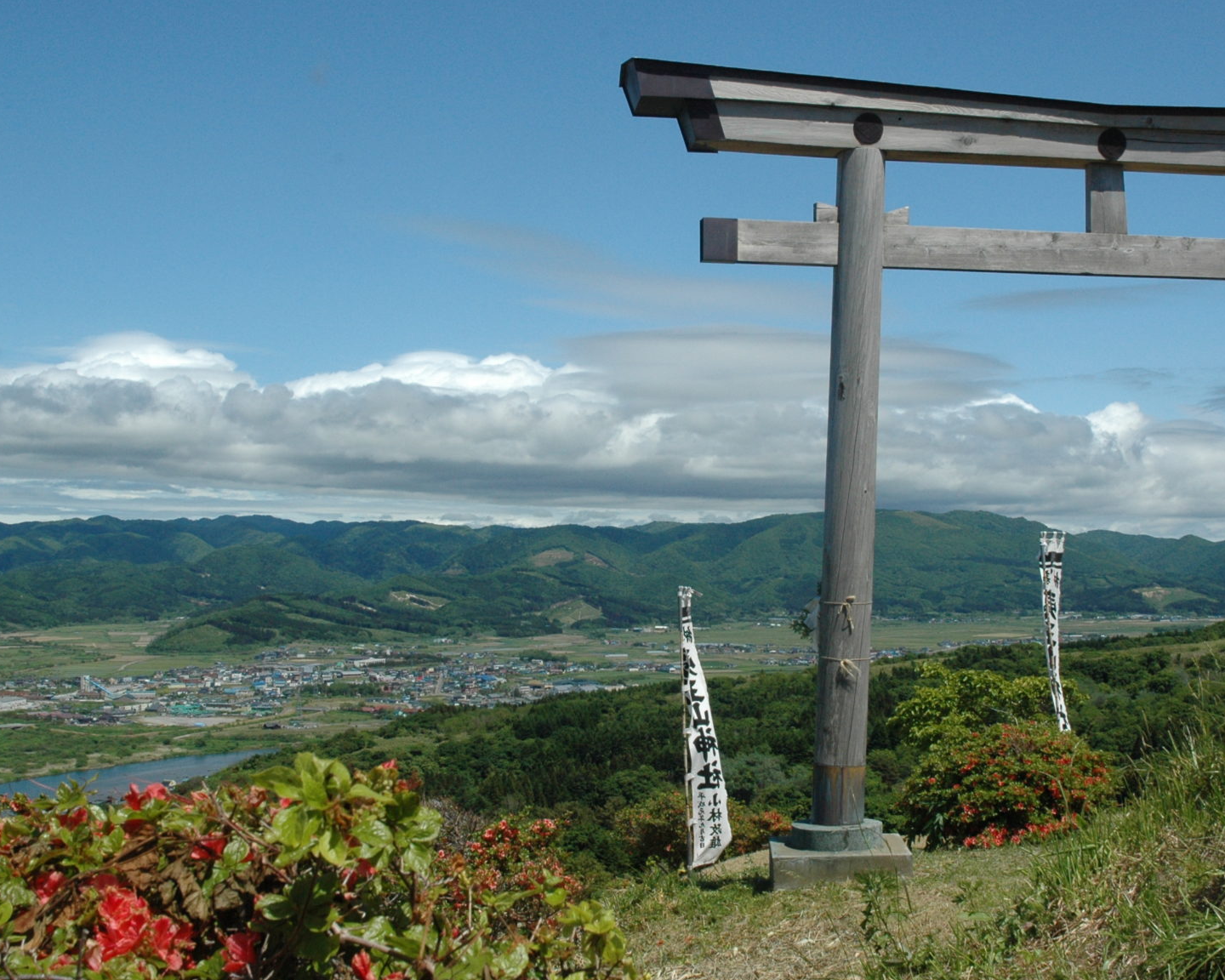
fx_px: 1595
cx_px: 670
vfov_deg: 34.2
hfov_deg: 42.0
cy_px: 490
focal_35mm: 44
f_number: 11
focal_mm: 22
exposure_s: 1/500
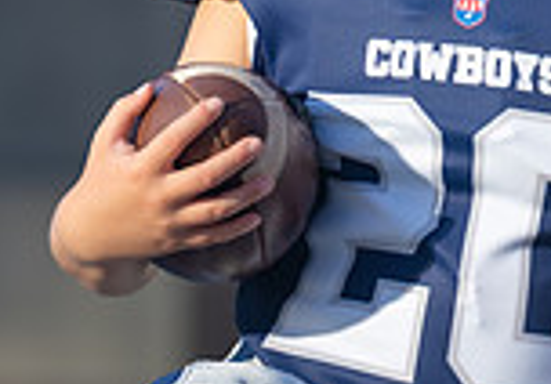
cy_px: 16
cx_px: 555
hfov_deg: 3.4
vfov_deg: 2.4
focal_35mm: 603
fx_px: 9361
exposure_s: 1/1250
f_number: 2.8
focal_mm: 144
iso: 100
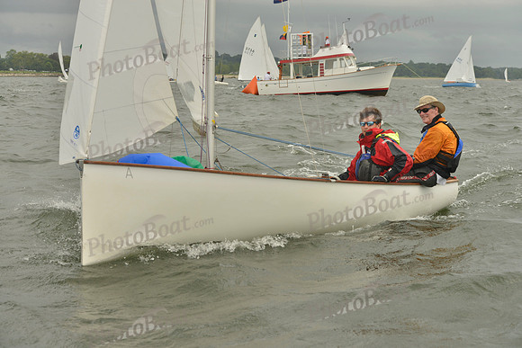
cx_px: 261
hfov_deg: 28.8
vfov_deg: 19.5
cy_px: 174
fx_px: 1015
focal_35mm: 70
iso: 400
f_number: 9
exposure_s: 1/1250
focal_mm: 70
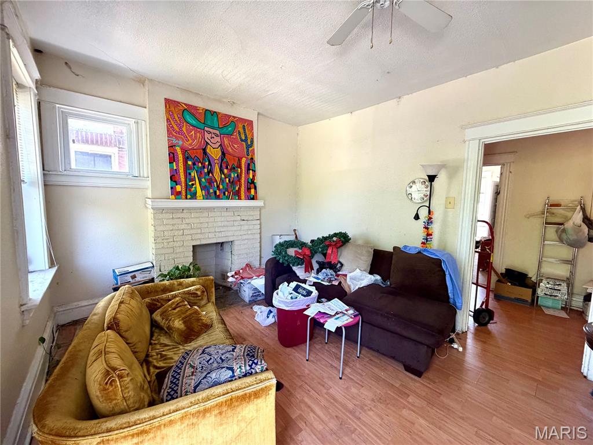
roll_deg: -0.2
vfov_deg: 85.7
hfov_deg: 102.1
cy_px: 222
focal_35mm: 14
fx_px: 240
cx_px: 296
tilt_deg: -5.1
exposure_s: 1/121
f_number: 2.2
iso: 320
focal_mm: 2.22
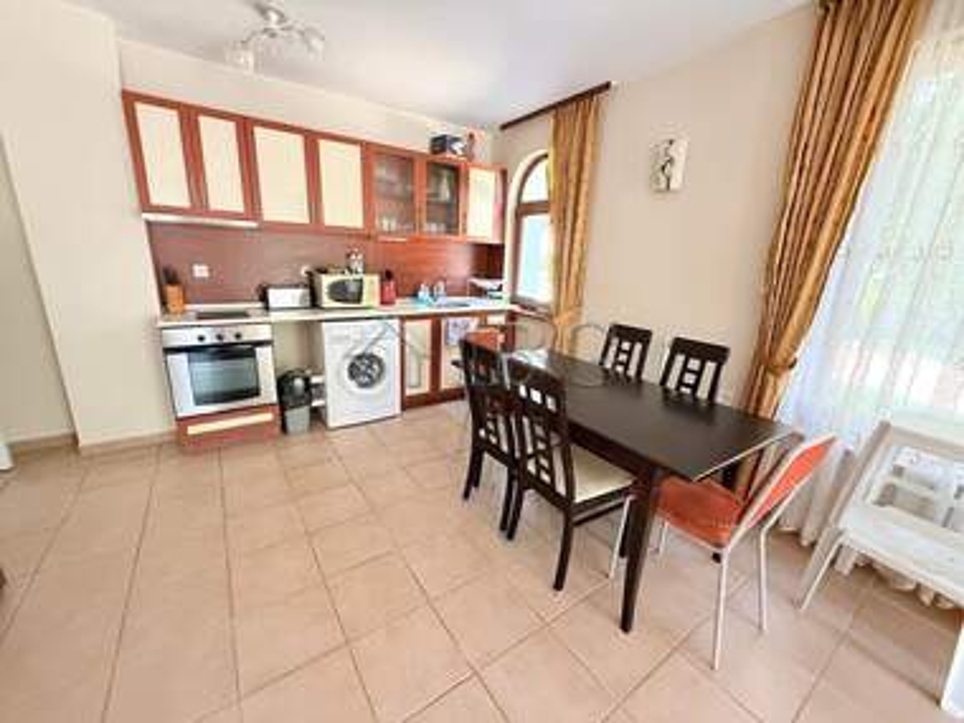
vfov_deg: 85.7
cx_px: 482
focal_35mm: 14
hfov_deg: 102.1
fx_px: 390
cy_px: 362
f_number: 2.2
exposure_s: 1/60
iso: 500
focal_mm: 2.22
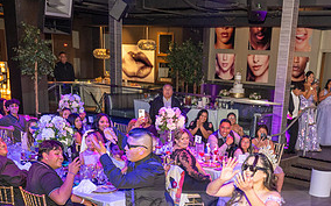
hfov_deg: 40.0
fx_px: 451
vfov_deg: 24.3
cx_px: 212
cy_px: 218
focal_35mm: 50
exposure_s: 1/125
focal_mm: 24
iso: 1000
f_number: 3.5
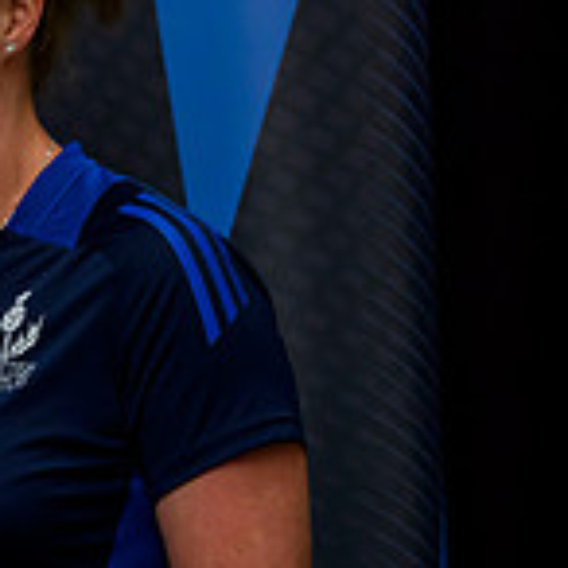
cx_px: -533
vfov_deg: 5.7
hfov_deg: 5.6
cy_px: 399
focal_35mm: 307
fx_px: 5699
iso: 4000
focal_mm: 91
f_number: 3.5
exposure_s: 1/400
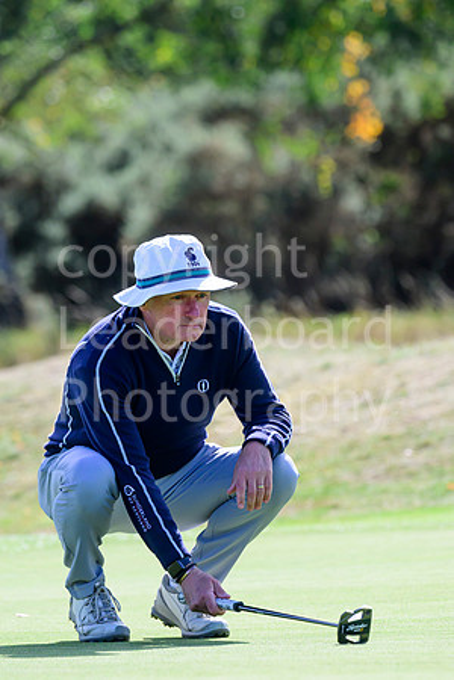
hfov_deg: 3.5
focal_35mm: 390
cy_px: 340
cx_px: 227
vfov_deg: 5.3
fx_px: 7377
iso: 1000
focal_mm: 260
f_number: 5.6
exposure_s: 1/2500
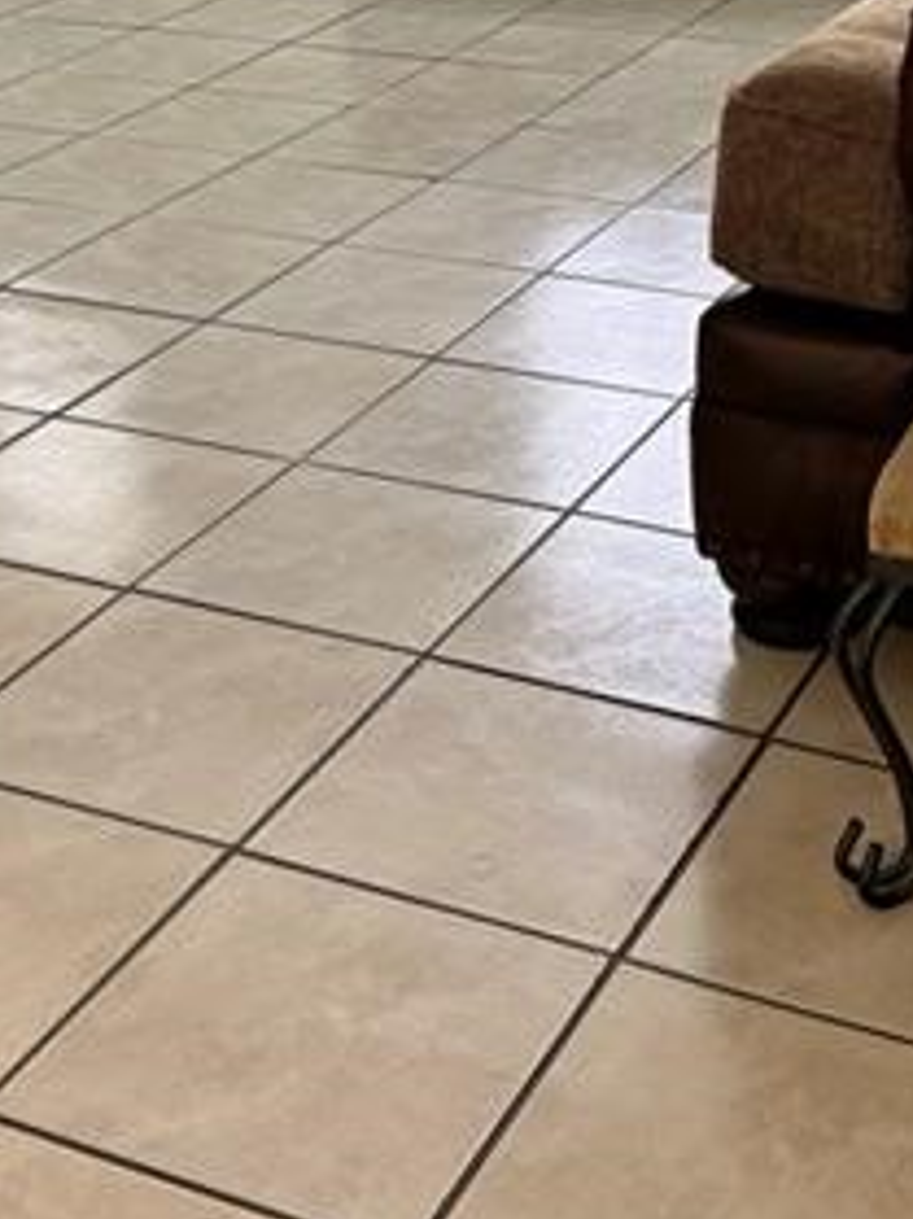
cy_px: 4
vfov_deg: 27.7
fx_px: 2323
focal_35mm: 66
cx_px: 450
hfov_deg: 22.2
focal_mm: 6.86
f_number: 1.78
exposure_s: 1/60
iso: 125
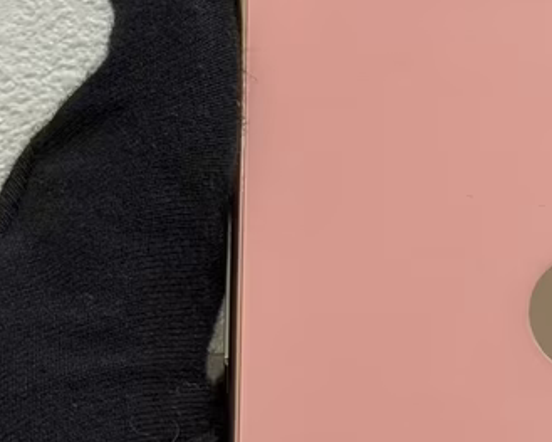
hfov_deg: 11.2
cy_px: 353
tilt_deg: +2.0
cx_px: 575
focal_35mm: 171
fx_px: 2793
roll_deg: -0.2
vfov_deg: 9.0
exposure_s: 1/100
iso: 80
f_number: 1.78
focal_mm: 6.76
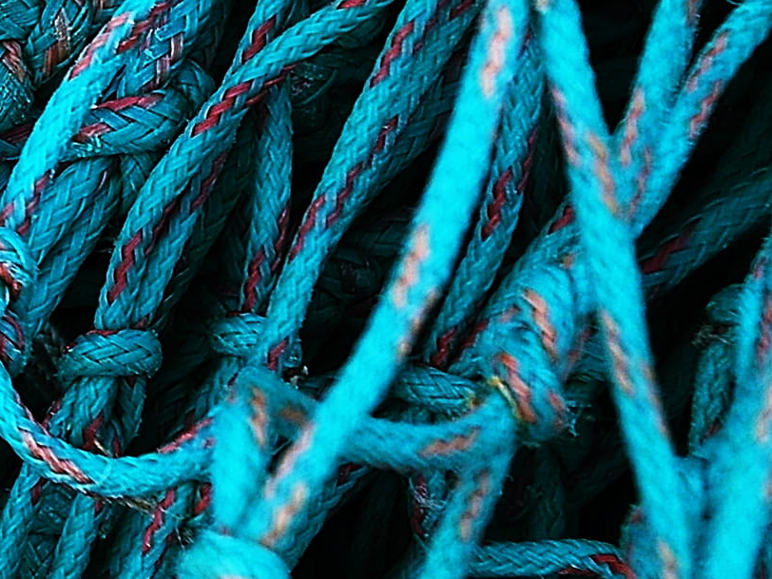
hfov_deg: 10.3
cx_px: -638
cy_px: -448
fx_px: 4037
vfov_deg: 7.9
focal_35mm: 181
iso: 80
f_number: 3.6
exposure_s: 1/350
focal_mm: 10.6
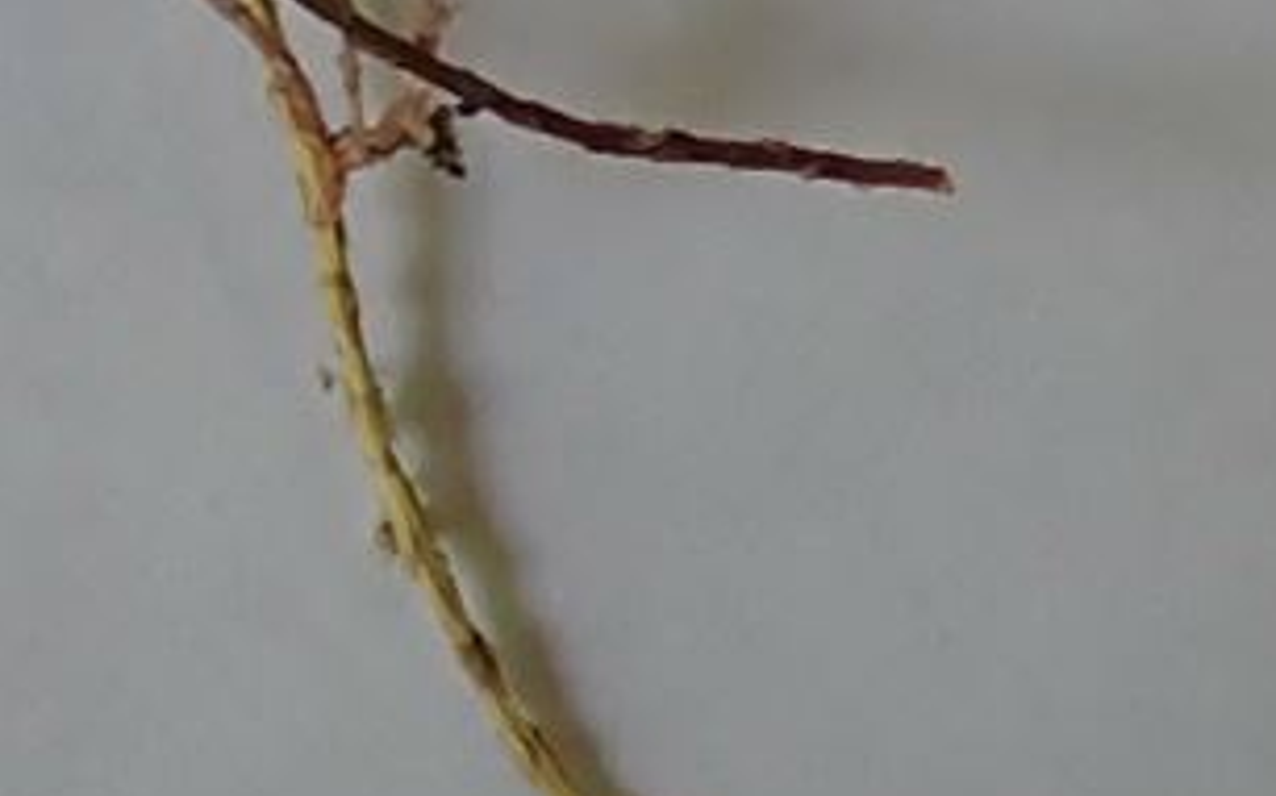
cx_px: -2239
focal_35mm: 208
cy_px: -1688
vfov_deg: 5.8
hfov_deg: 8.7
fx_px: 7231
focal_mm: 5.5
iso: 125
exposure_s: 1/60
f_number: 2.3
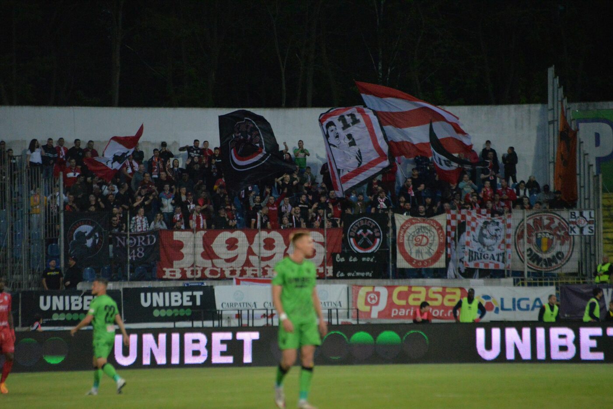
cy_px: 204
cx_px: 306
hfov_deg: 6.9
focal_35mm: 300
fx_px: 5107
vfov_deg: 4.6
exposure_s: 1/1250
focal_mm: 300
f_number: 5.6
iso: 6400
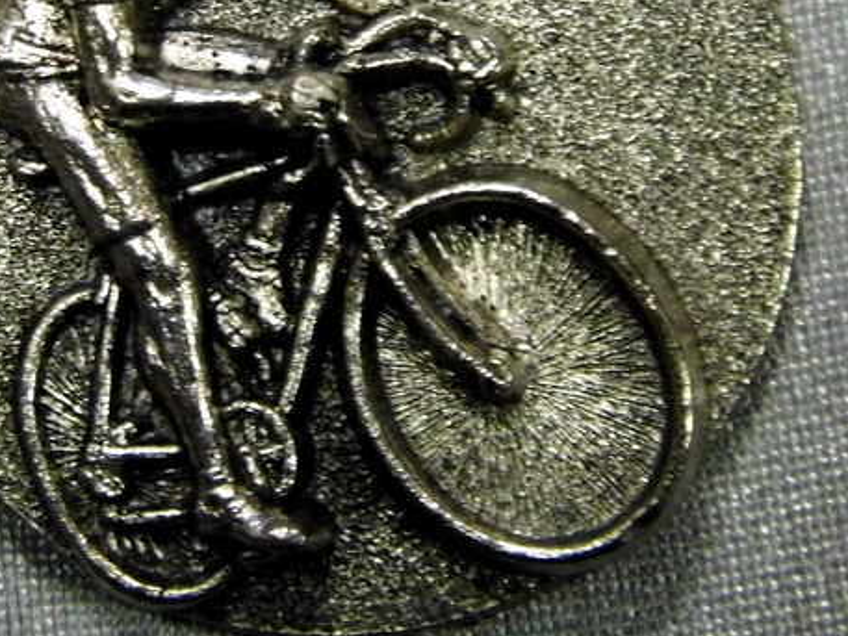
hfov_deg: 15.5
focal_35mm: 127
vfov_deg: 11.6
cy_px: 41
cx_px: 325
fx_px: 3112
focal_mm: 10.4
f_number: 3.9
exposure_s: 1/23
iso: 400
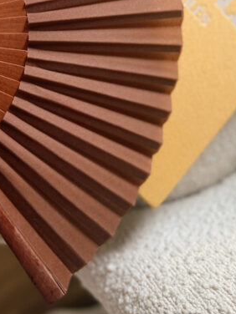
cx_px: 80
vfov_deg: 35.2
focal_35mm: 51
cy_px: 28
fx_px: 464
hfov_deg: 28.4
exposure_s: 1/71
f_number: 1.78
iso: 200
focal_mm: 6.76
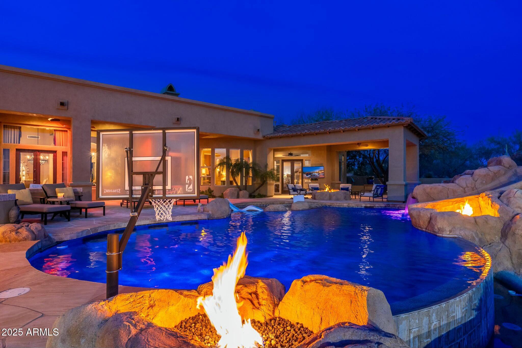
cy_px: 174
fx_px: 297
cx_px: 261
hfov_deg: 82.6
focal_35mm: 20
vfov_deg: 60.7
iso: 500
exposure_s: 1/30
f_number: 5.6
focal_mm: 20.5
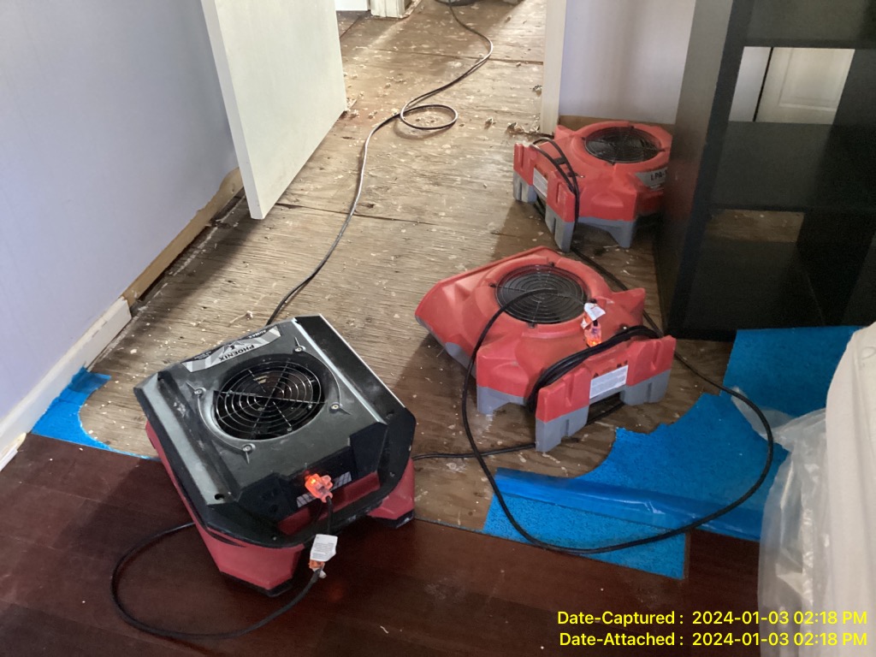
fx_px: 784
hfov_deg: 58.4
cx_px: 438
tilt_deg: -41.7
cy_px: 328
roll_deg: +2.6
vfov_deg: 45.4
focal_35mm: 31
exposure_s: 1/30
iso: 500
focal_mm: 3.3
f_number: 2.4
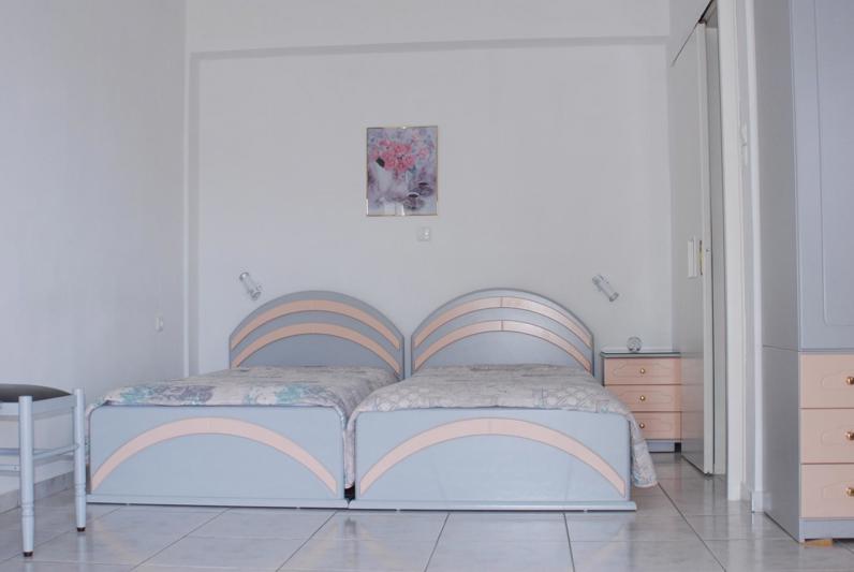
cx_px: 427
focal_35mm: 42
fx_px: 998
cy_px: 286
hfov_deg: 46.3
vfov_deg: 32.0
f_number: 5.6
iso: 400
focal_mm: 28
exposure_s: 1/125
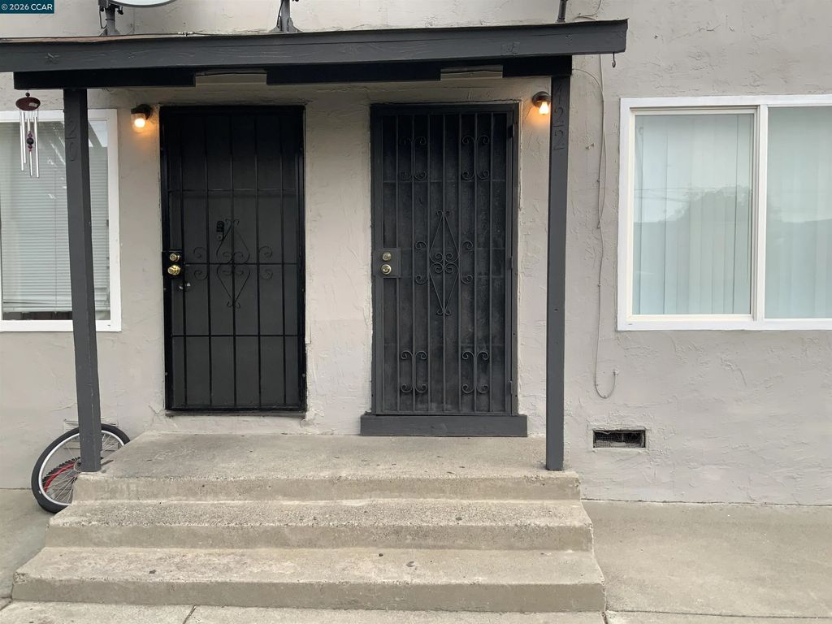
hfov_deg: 61.7
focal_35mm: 29
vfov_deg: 48.2
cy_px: 312
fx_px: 697
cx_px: 416
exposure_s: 1/204
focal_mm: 3
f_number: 1.8
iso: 16
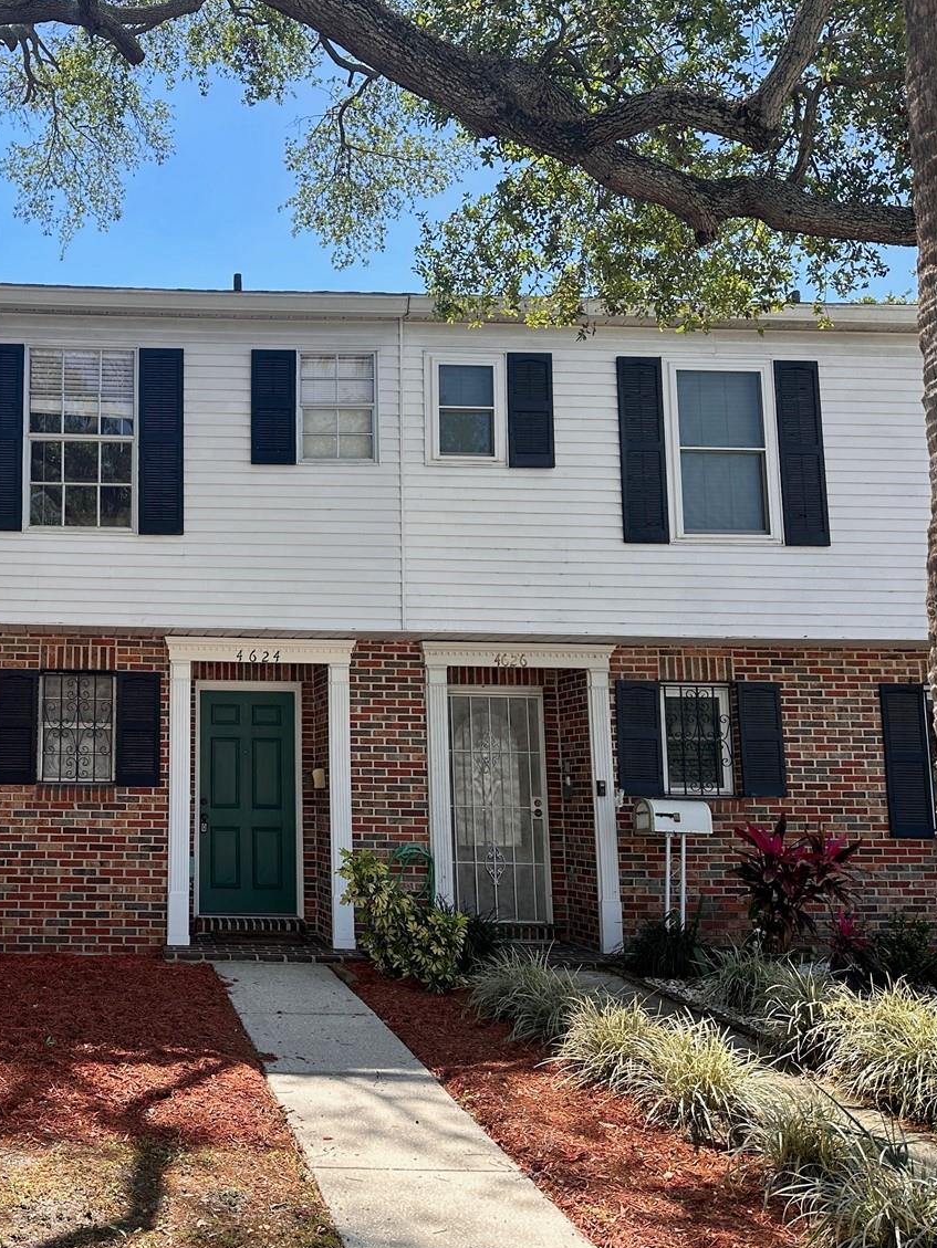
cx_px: 145
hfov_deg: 39.6
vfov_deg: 53.9
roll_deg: -0.7
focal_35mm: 34
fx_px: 1227
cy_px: 608
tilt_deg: +7.7
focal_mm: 6.86
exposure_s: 1/1812
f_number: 1.78
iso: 80
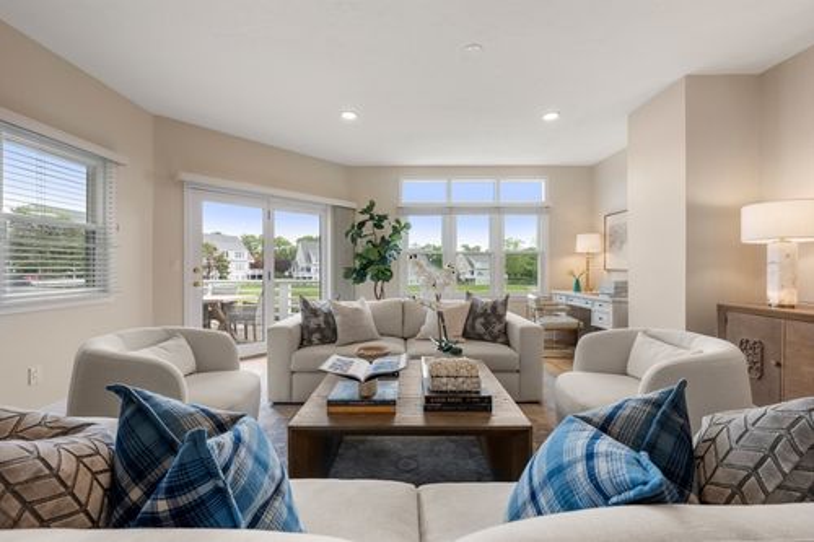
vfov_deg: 77.3
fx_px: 339
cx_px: 407
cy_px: 271
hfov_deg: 100.4
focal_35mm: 15
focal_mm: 15
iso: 500
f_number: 9
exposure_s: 1/30
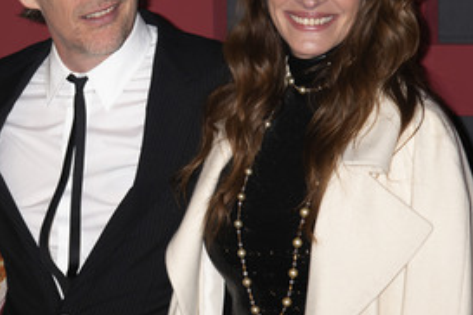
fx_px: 1997
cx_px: 139
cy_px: 92
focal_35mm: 152
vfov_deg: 9.0
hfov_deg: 13.5
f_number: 5
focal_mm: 92
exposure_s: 1/200
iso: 400
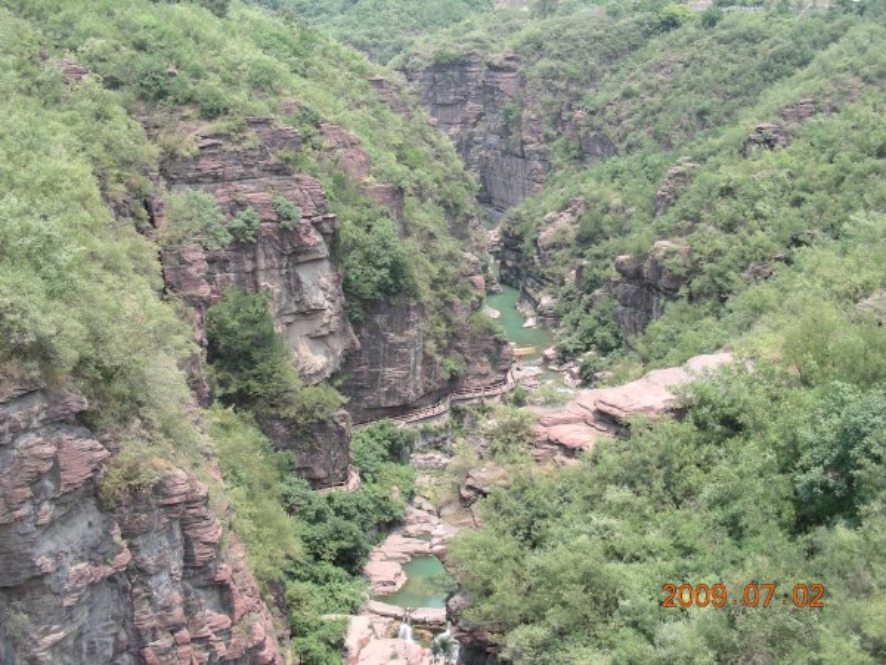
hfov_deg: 49.0
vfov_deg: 37.7
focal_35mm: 38
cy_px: 332
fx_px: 973
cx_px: 443
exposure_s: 1/144
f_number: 4
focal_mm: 6.3
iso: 50
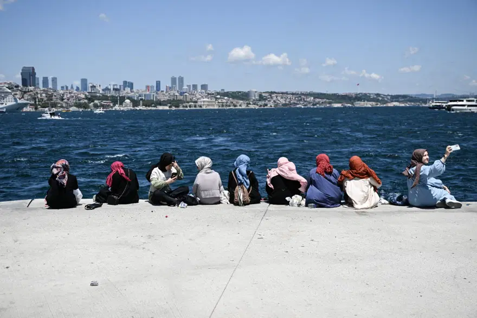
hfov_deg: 42.8
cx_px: 238
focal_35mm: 46
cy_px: 159
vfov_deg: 29.2
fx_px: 609
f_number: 4.5
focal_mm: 46
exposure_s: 1/2000
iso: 125
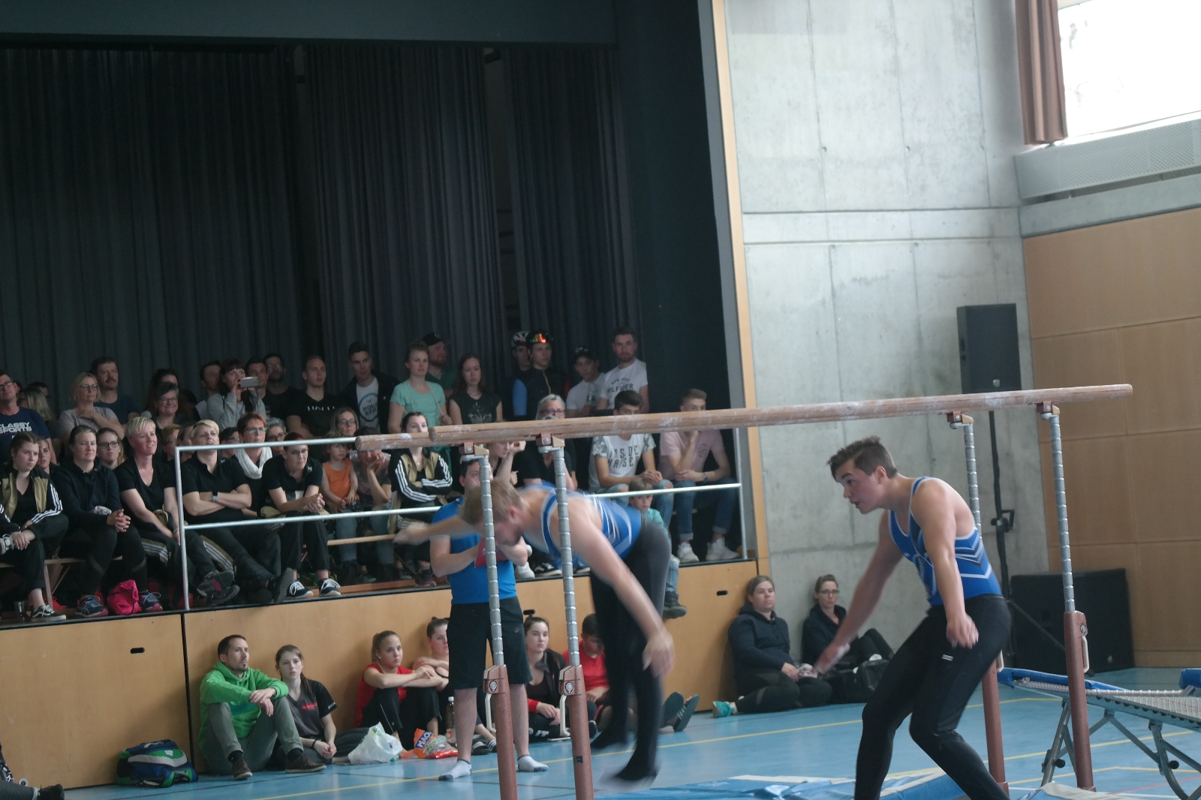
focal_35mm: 90
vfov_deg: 15.2
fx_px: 3002
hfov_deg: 22.6
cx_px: 600
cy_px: 400
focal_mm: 59
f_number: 4.5
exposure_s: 1/100
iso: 800
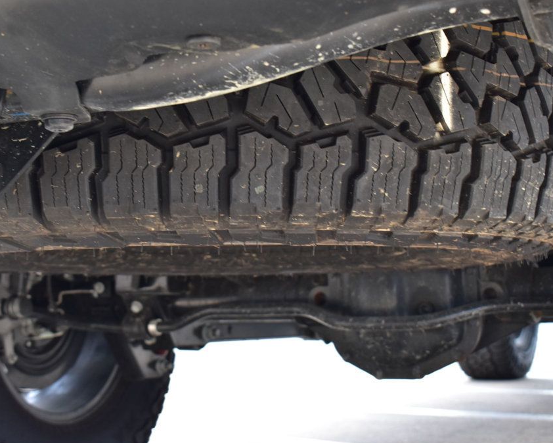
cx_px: 271
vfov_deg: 23.5
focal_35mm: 65
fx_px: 1064
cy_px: 223
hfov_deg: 29.1
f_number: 8
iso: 400
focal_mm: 38
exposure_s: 1/60
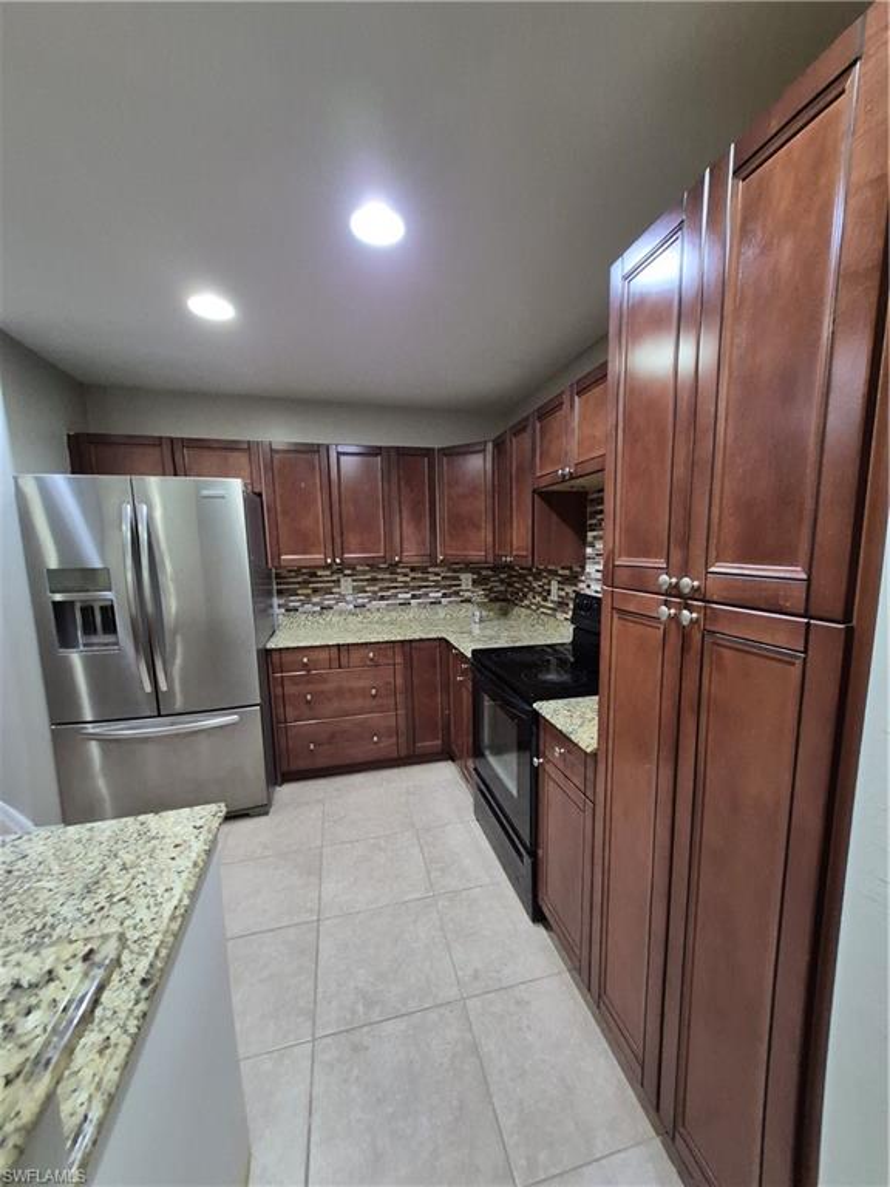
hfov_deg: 89.9
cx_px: 445
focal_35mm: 13
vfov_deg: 106.2
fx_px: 446
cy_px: 594
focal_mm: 1.74
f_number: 2.2
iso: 1000
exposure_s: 1/60
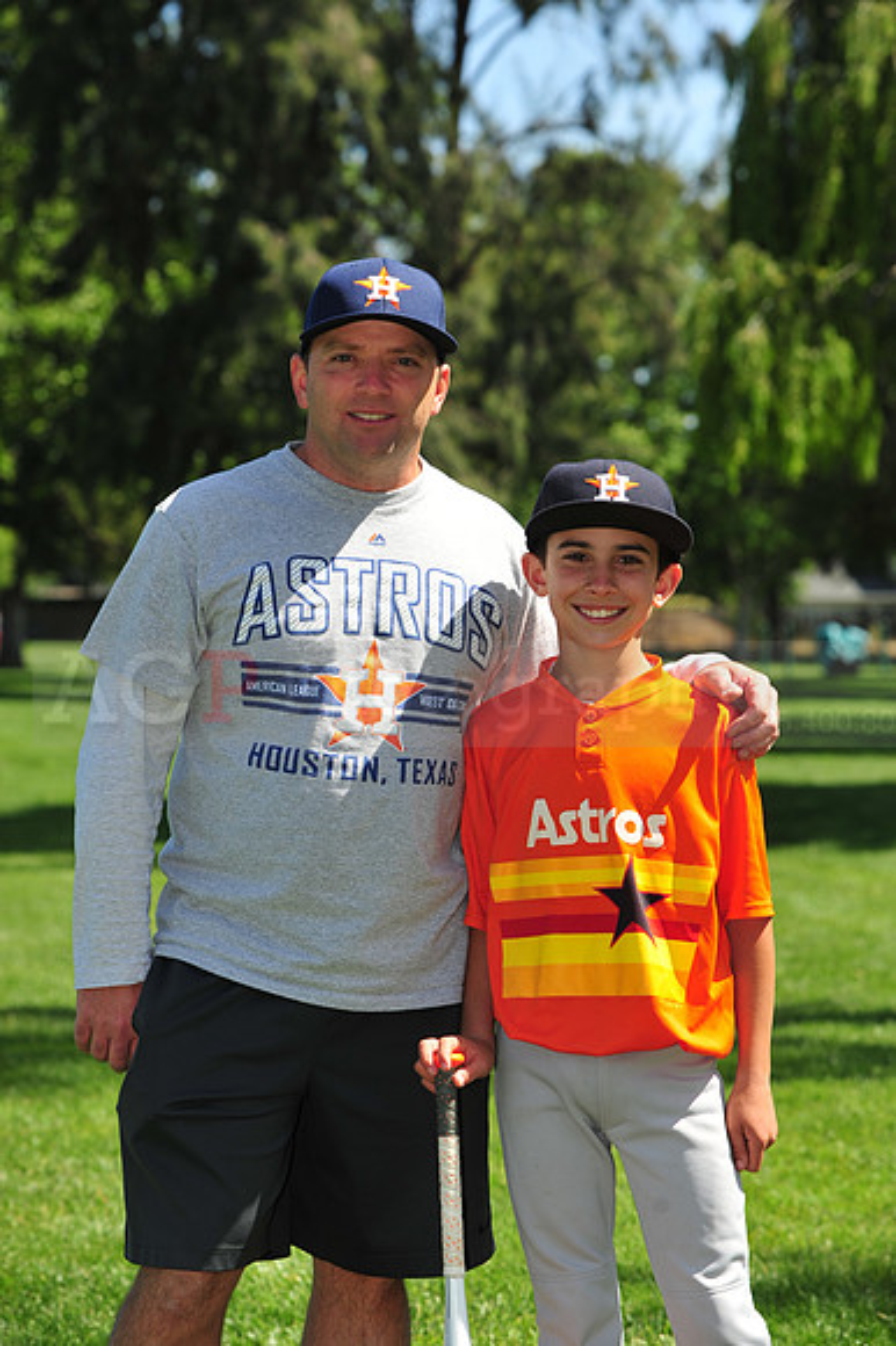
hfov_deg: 12.2
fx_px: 4186
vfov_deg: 18.3
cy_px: 673
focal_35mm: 112
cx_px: 448
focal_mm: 112
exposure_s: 1/640
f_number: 7.1
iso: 200
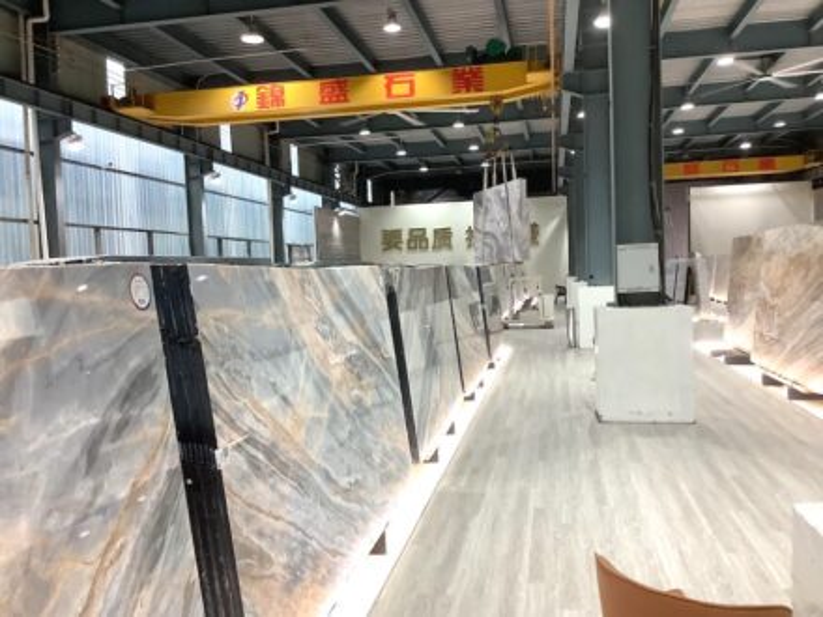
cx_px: 412
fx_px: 737
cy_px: 308
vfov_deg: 45.4
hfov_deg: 58.4
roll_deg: +0.9
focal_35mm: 31
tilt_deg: -2.4
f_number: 2.4
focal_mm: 3.3
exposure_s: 1/50
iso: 160
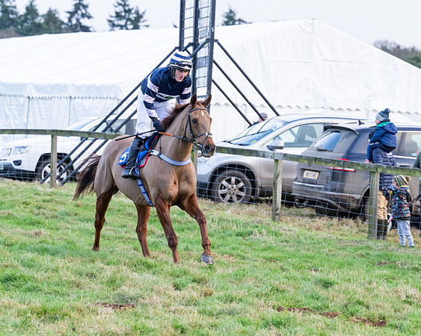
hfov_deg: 10.4
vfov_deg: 8.3
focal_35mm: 186
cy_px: 168
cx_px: 210
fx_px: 2316
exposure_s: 1/500
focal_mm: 110
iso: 1250
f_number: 4
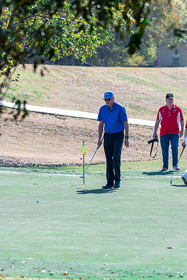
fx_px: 2454
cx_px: 97
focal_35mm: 315
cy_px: 134
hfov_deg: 4.4
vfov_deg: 6.5
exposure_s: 1/1250
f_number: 5.6
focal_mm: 200
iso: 400
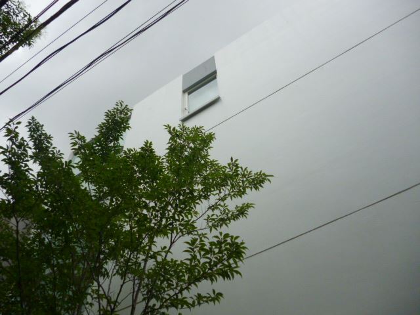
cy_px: 158
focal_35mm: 28
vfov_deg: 49.7
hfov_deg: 63.4
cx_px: 210
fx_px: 340
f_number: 9
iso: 400
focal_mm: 5
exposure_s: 1/500
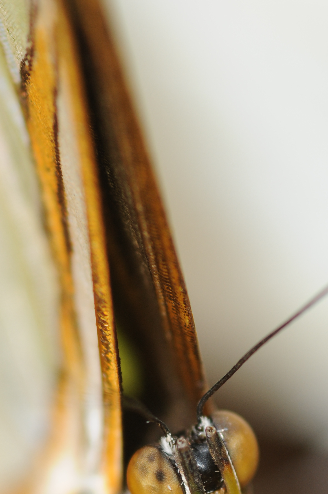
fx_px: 4206
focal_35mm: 307
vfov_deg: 6.7
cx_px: 185
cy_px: 471
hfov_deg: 4.5
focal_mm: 105
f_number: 6.3
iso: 200
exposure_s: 1/320
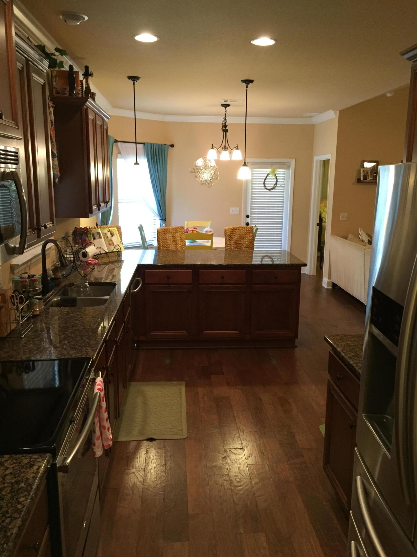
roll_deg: -0.3
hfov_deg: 48.2
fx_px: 466
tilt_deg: -10.7
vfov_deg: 61.7
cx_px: 208
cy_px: 278
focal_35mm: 29
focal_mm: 4.15
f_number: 2.2
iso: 200
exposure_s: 1/30
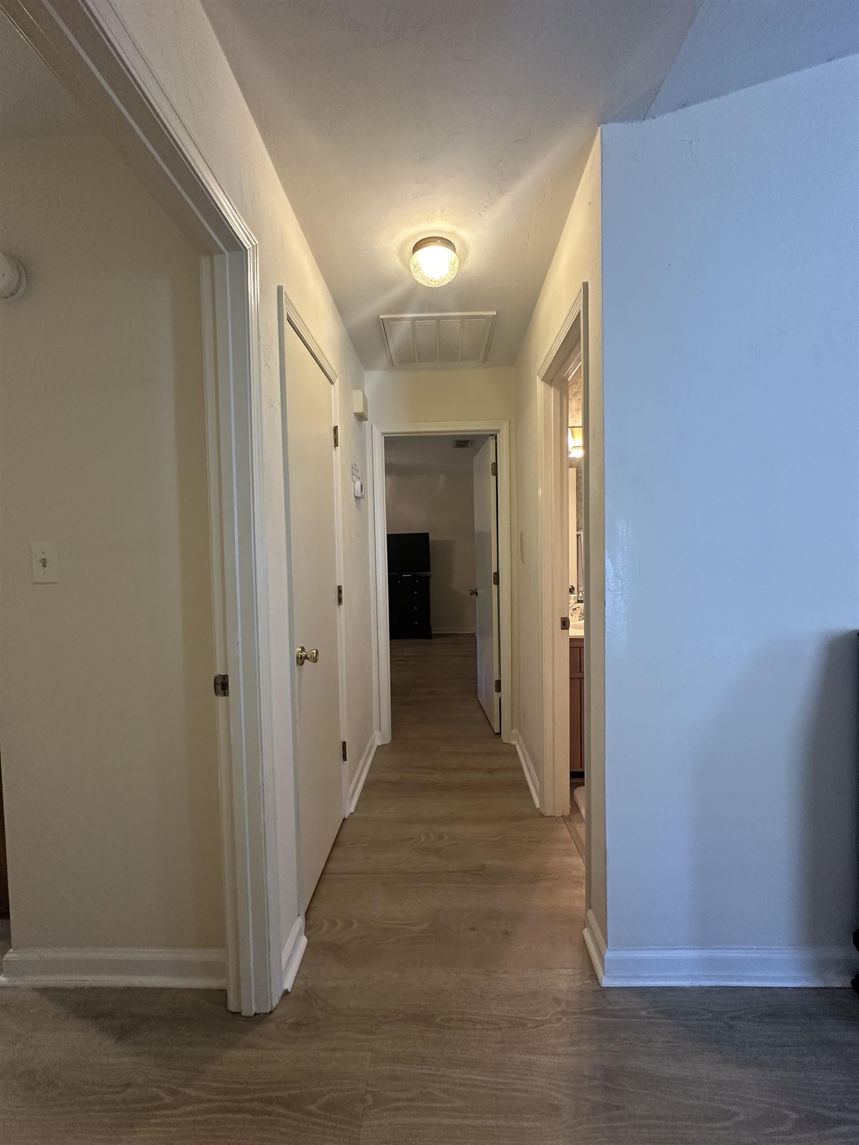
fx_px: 463
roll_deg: +1.1
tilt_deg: -2.0
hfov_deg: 85.7
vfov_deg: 102.1
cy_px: 572
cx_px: 430
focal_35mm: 14
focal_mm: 2.22
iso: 250
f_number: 2.2
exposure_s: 1/60
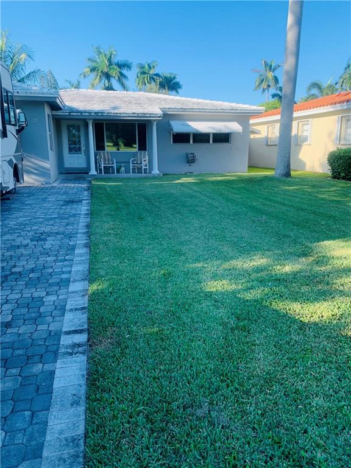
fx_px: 352
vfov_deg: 67.3
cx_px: 176
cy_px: 234
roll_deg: +0.3
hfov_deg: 53.1
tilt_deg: -12.8
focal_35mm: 26
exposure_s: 1/651
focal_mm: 4.25
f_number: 1.8
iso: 25
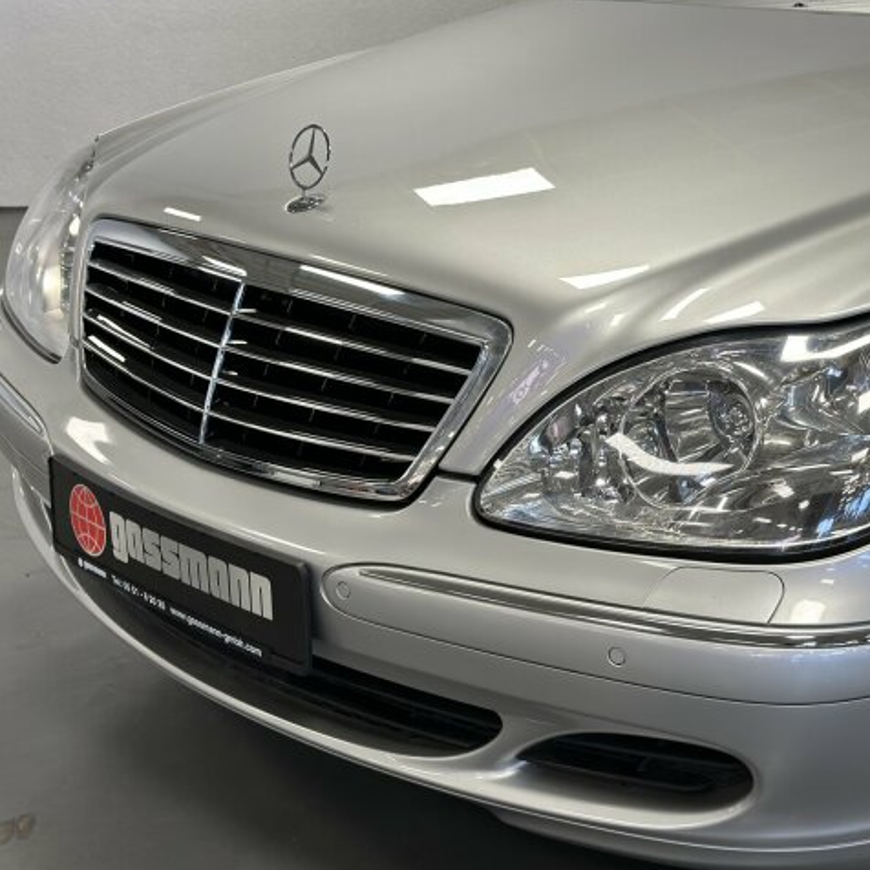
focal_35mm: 57
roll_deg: +0.0
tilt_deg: -19.2
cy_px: 435
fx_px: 1621
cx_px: 526
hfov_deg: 30.0
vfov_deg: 30.0
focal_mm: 6.86
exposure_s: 1/72
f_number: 1.78
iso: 80
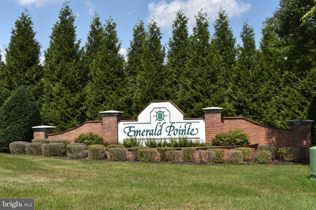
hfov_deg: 51.3
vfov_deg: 35.5
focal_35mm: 38
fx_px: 329
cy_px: 105
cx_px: 158
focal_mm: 25
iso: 100
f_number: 13
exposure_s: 1/200
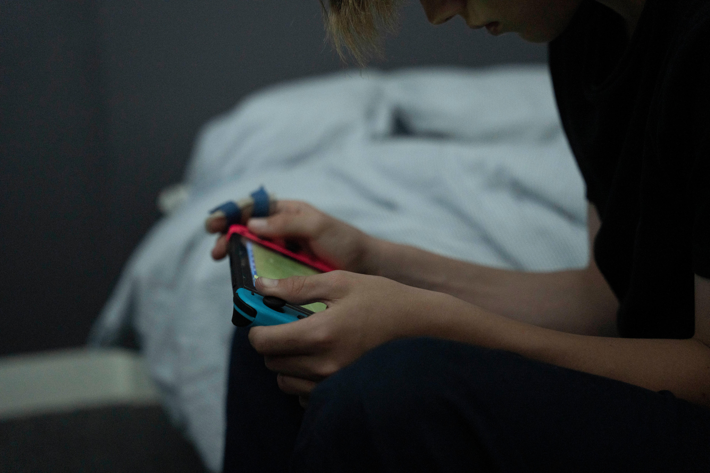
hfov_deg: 28.8
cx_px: 355
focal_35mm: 70
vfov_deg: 19.5
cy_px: 236
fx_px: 1380
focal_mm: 70
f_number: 2.8
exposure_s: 1/125
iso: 2500
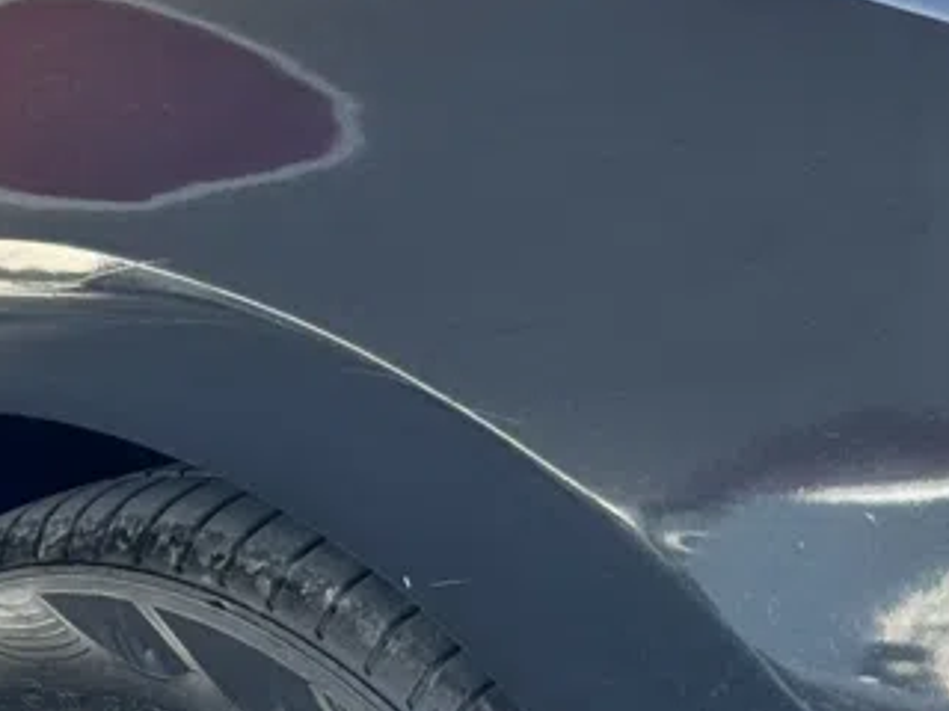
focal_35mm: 96
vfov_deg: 15.2
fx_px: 2632
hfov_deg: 20.3
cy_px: 672
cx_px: 282
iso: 64
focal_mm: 6.76
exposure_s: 1/739
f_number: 1.78
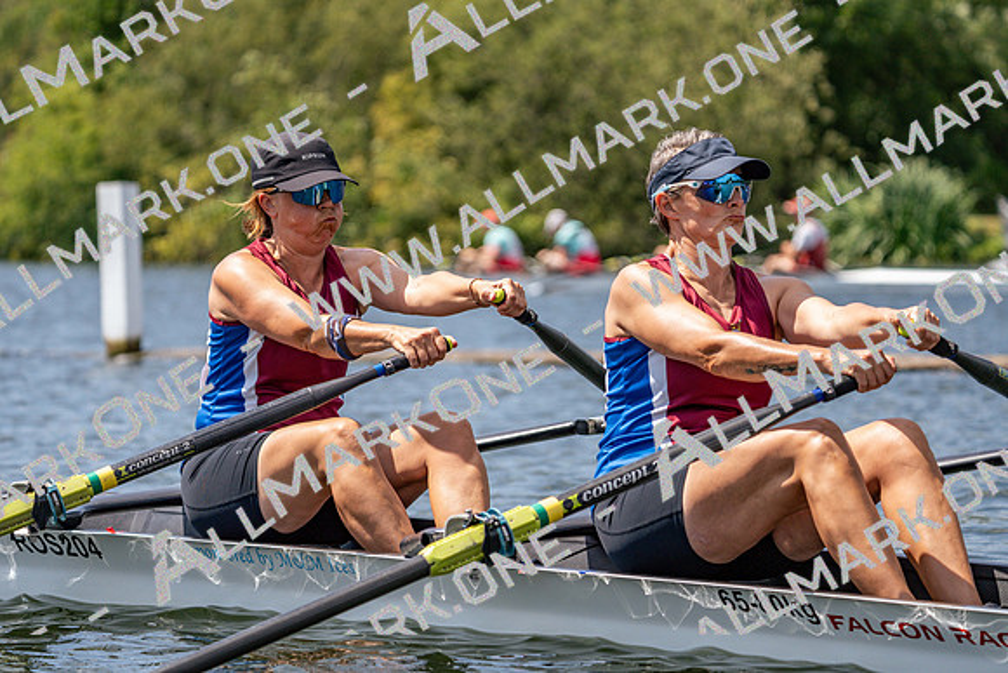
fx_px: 5601
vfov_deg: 6.9
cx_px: 504
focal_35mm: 200
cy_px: 336
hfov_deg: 10.3
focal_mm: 200
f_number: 5.6
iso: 320
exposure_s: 1/2000
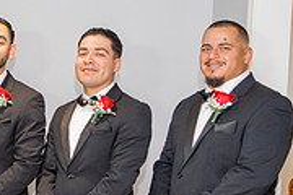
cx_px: -127
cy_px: 184
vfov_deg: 13.9
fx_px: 789
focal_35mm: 97
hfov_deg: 18.9
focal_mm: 24
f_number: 4
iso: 640
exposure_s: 1/160
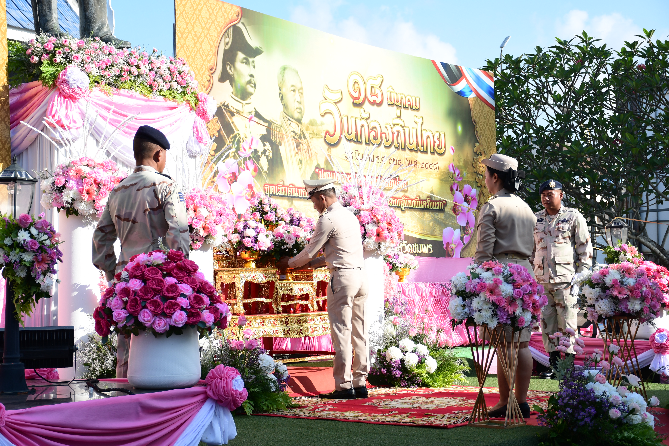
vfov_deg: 20.3
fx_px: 1245
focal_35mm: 67
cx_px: 334
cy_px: 223
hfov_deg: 30.1
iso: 200
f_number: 4.5
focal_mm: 45
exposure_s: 1/640
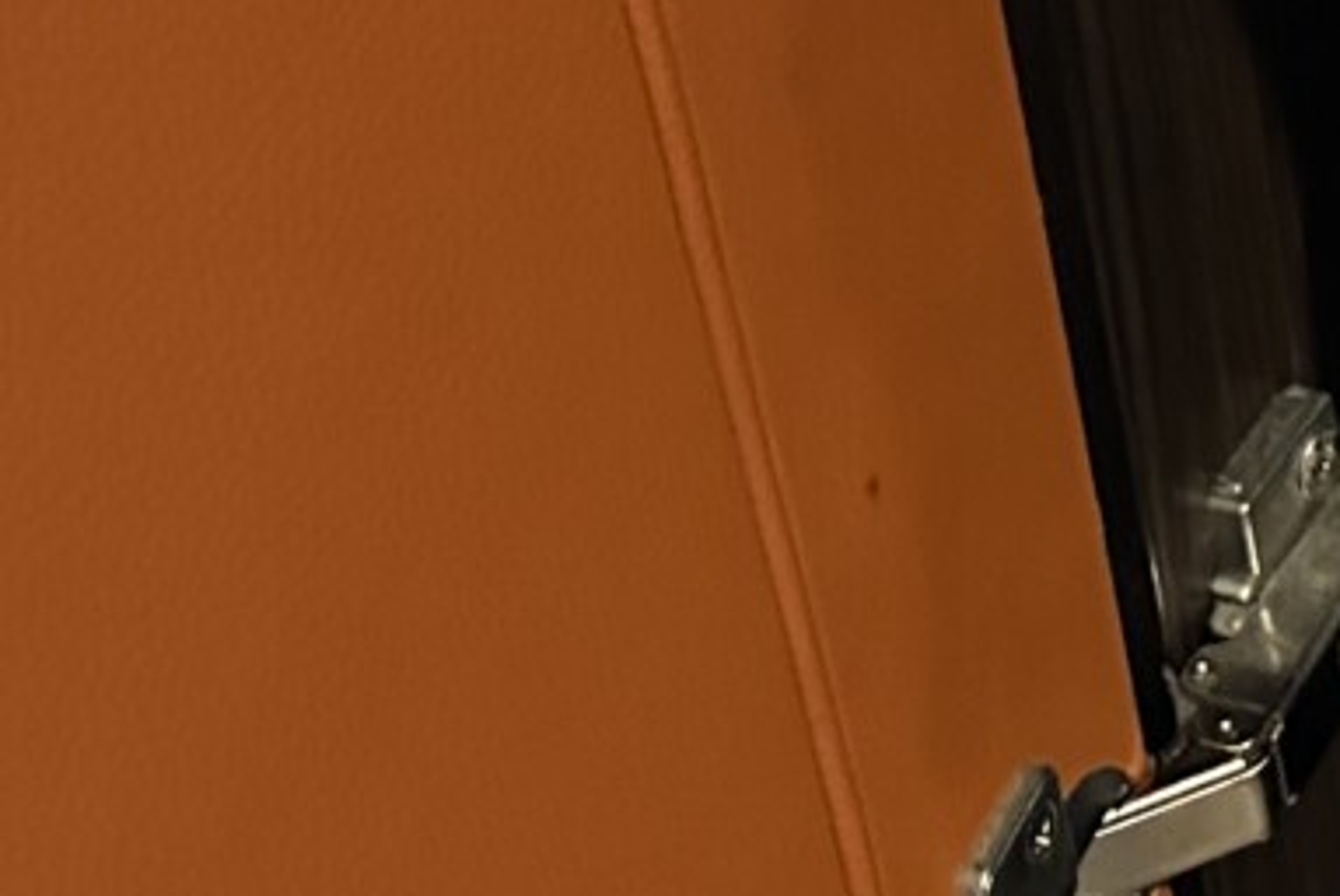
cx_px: 2155
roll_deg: -0.7
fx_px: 4656
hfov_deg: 14.9
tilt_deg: -39.6
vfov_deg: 11.0
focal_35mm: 125
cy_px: 416
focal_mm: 6.86
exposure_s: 1/30
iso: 1250
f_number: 1.78
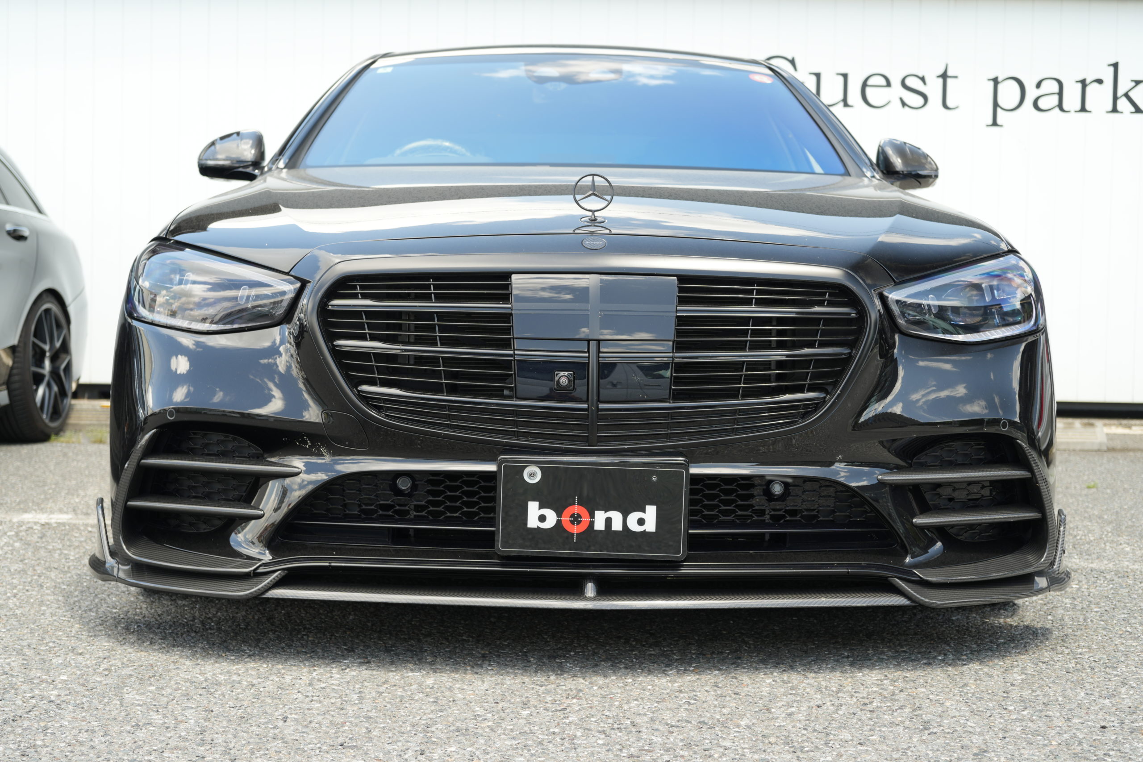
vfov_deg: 23.8
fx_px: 1810
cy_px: 381
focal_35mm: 57
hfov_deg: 35.1
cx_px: 572
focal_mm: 57
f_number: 5.6
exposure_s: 1/60
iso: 160
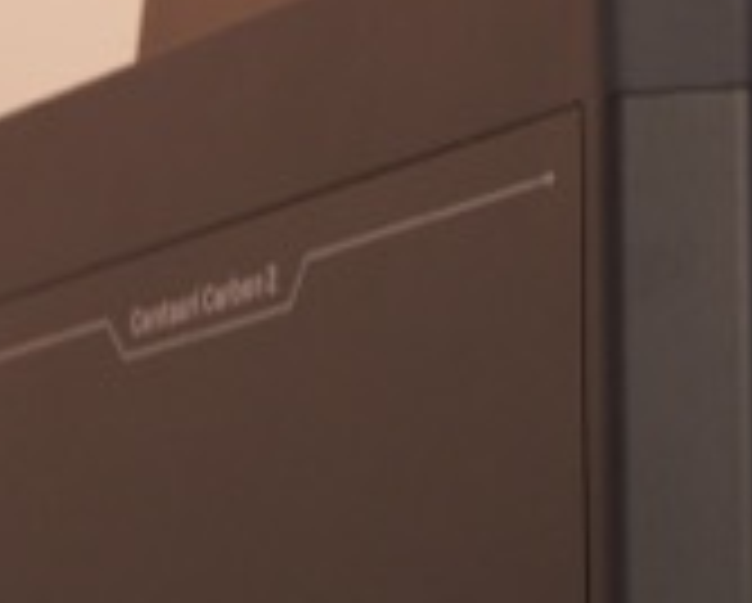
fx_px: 6506
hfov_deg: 6.6
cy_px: 644
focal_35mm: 292
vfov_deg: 5.3
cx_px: 937
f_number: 3.5
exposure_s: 1/125
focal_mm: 35
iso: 500
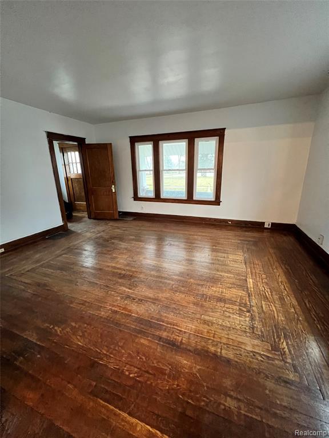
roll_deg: +0.7
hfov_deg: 89.9
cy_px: 219
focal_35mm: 13
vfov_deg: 106.2
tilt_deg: -13.6
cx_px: 164
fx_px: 165
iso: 640
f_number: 1.8
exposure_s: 1/60
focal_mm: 1.57
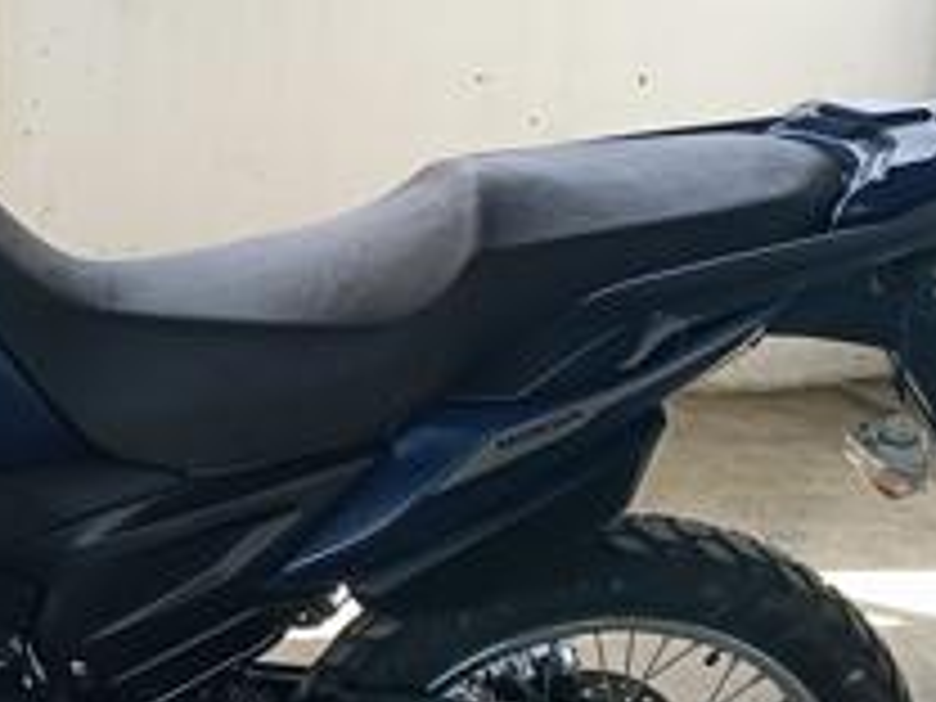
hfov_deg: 23.0
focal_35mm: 80
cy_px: 567
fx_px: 2163
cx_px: -94
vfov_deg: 18.3
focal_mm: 4.81
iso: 159
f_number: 1.8
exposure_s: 1/120
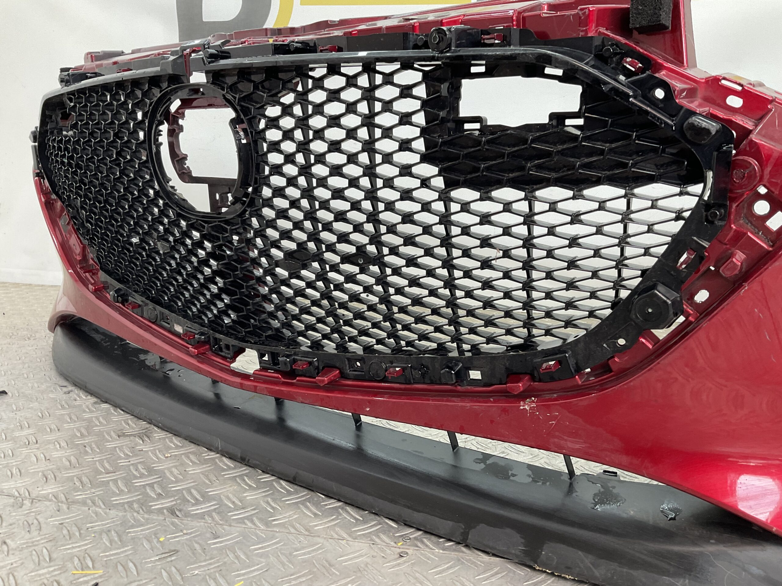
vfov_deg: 48.2
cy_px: 293
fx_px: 655
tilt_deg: -11.7
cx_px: 391
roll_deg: -1.0
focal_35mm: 29
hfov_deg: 61.7
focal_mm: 3
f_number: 1.8
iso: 50
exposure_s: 1/120
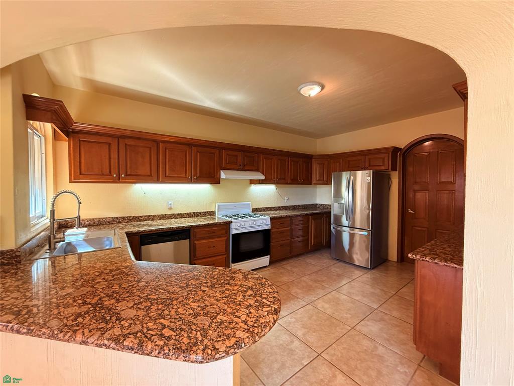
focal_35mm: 14
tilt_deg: -2.9
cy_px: 193
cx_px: 257
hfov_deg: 102.1
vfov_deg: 85.7
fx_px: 208
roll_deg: -0.7
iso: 320
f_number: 2.2
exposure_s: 1/99
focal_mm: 2.22
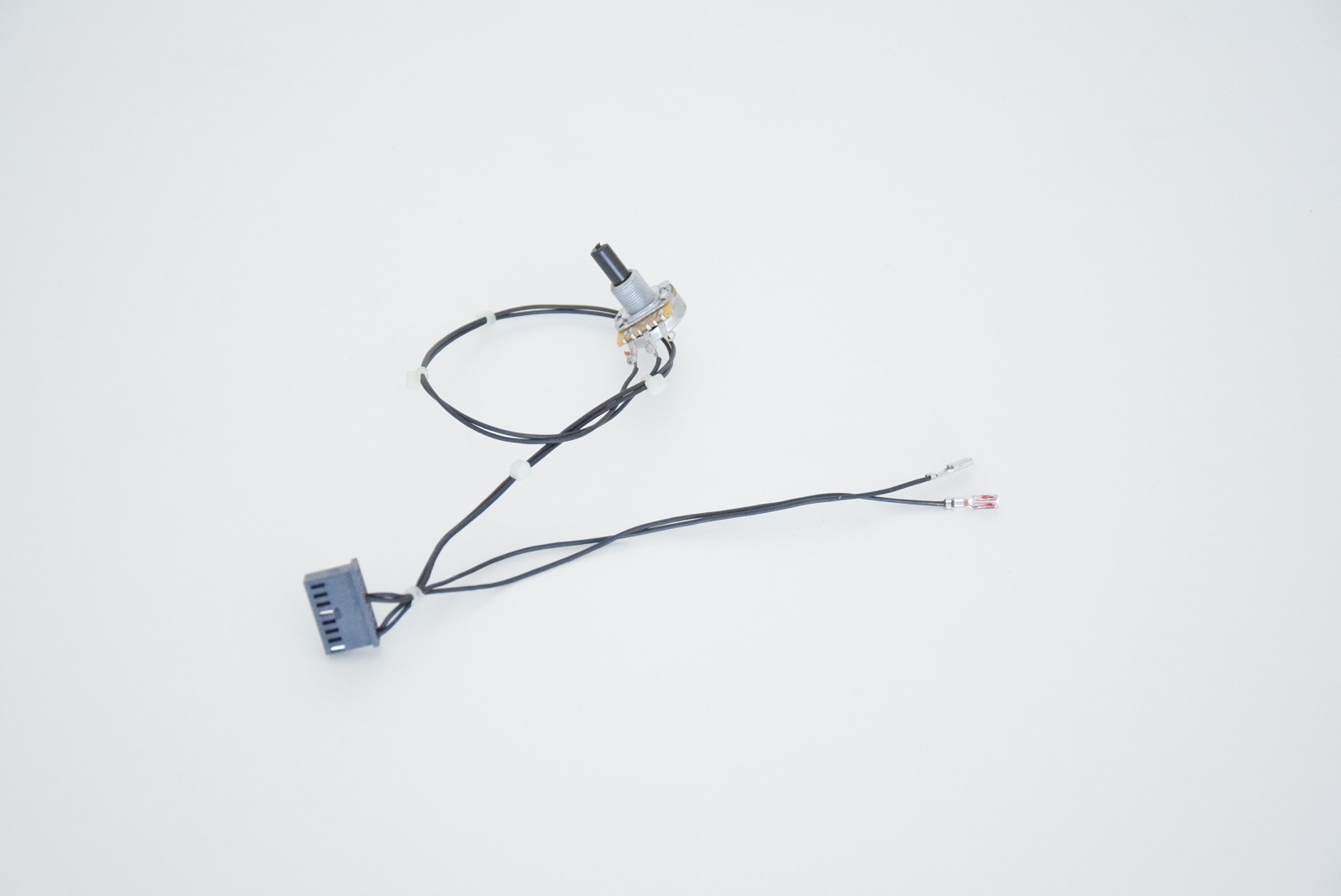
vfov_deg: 17.5
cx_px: 670
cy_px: 448
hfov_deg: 26.0
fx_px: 2907
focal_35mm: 78
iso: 6400
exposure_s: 1/320
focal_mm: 52
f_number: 5
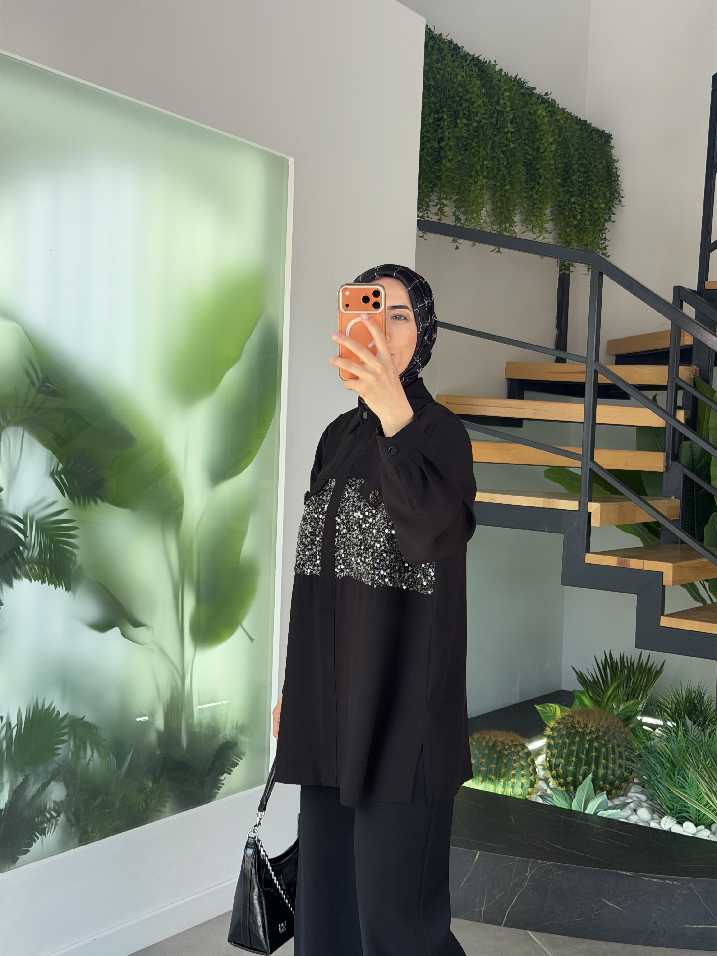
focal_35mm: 48
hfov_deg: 30.3
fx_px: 1326
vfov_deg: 39.7
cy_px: 478
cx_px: 358
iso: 50
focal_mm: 6.76
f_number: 1.78
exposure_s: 1/202
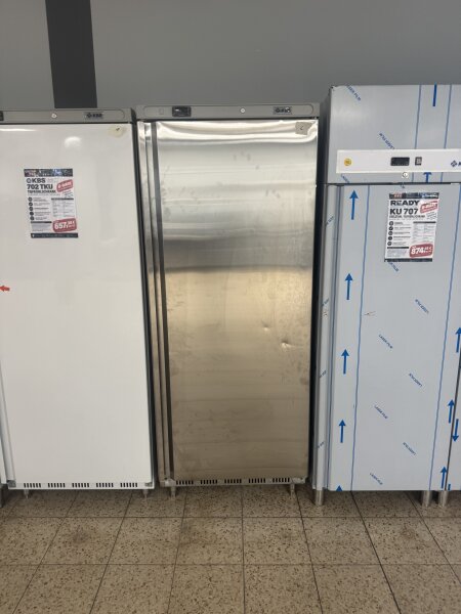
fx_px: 426
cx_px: 230
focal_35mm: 24
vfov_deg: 71.6
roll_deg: -1.3
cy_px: 307
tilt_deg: -12.7
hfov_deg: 56.8
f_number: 1.78
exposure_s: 1/50
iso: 125
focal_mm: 6.76
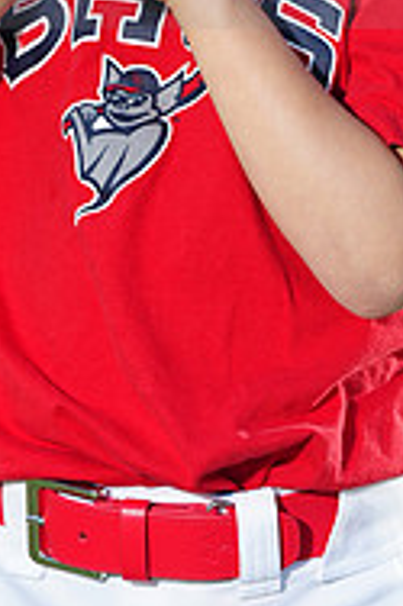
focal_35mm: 454
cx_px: 263
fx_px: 7637
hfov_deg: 3.0
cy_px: -74
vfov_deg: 4.5
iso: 100
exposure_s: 1/250
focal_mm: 147
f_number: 5
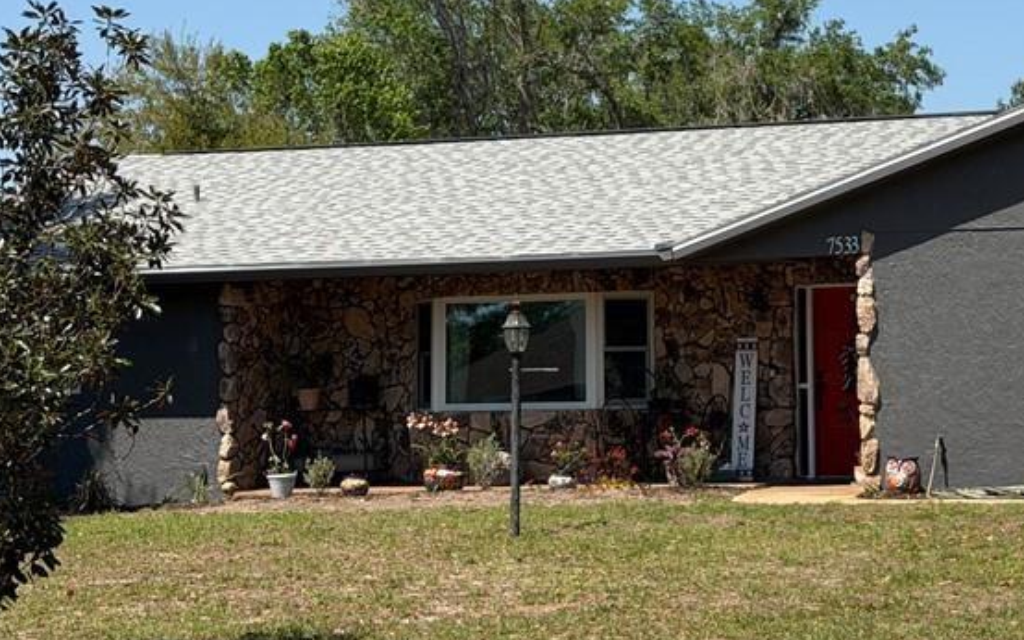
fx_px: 2623
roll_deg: +1.4
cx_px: 845
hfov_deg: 21.8
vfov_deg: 13.9
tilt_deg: +4.4
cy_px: 174
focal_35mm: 94
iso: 64
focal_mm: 6.76
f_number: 1.78
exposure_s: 1/4587
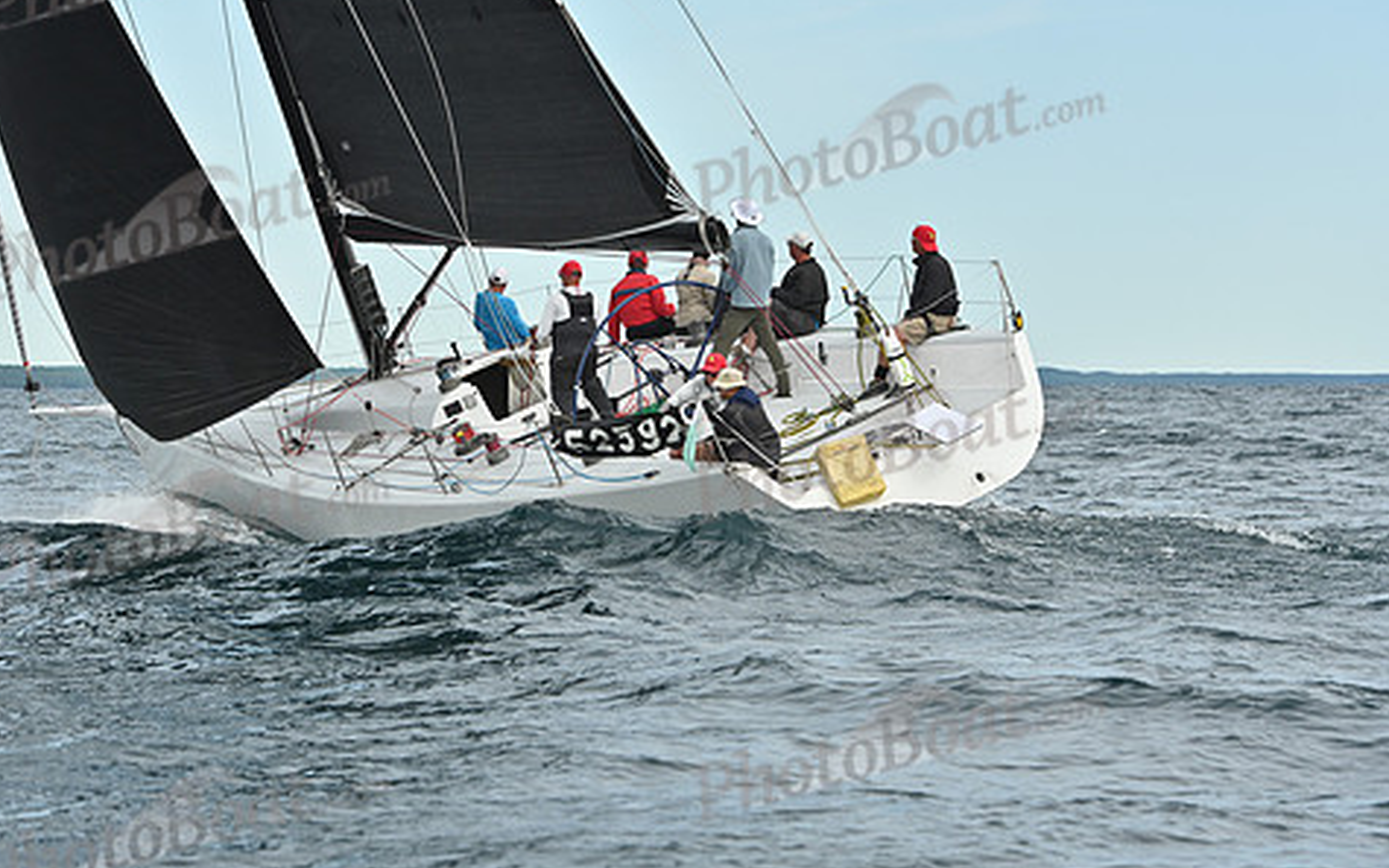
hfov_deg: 13.8
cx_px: 544
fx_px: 5755
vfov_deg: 8.6
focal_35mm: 152
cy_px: 338
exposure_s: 1/1000
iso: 320
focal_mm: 122
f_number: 7.1
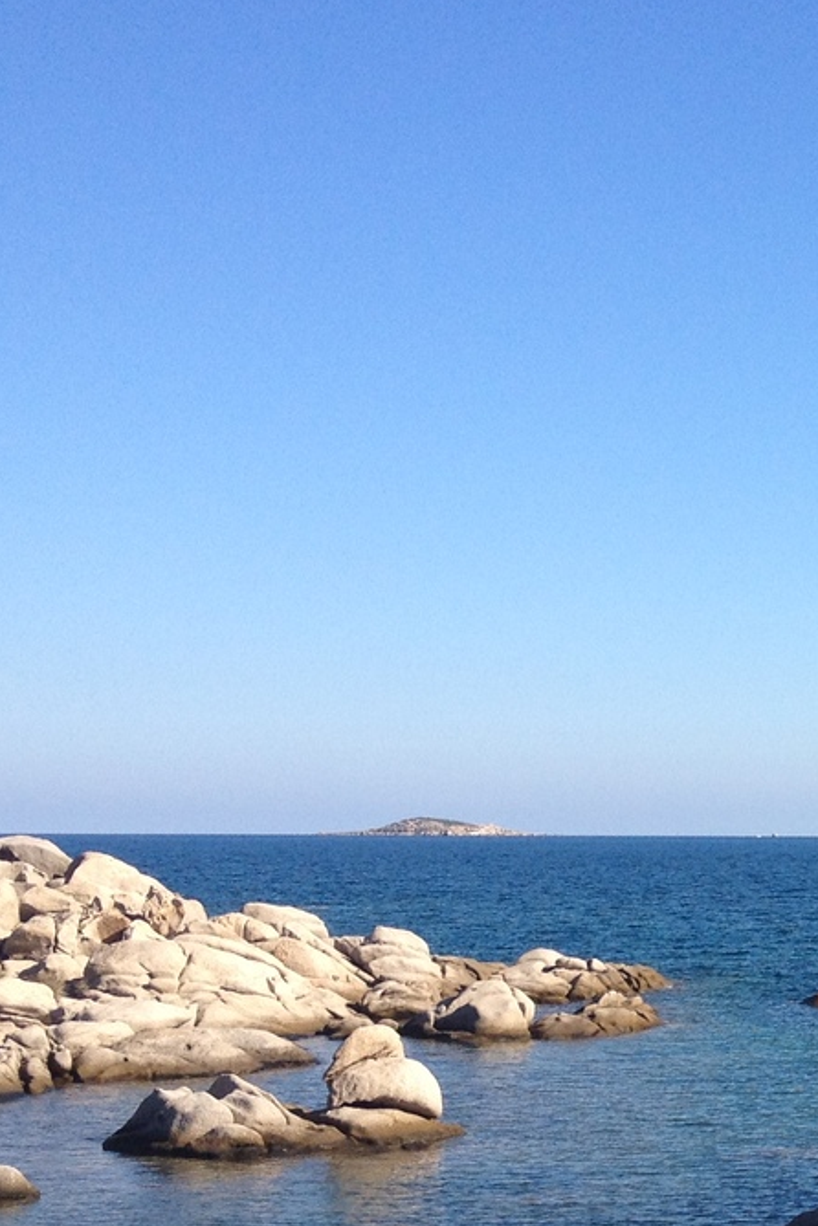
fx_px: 2965
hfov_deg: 14.6
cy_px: 960
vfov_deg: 23.1
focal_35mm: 87
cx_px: 1251
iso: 64
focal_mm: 4.28
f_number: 2.4
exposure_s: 1/1416
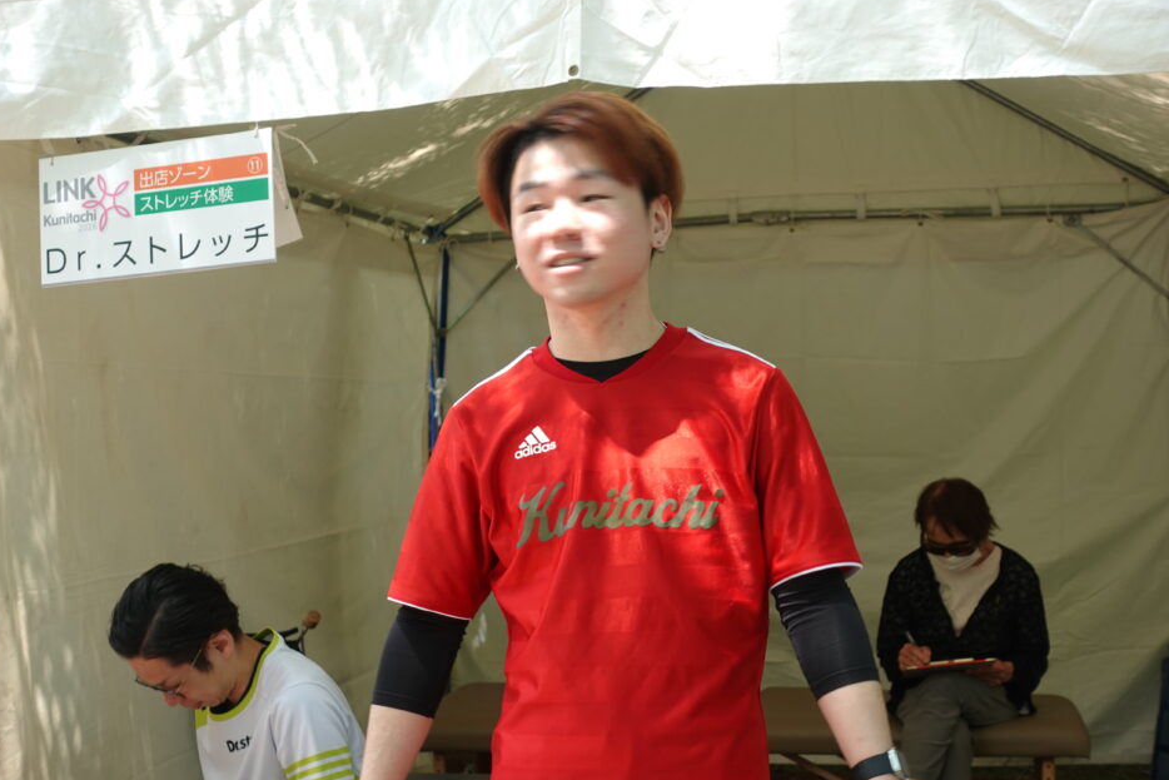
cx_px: 608
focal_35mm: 57
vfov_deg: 23.8
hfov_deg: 35.0
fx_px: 1851
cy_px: 416
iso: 80
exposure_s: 1/60
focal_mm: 19.57
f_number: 2.8
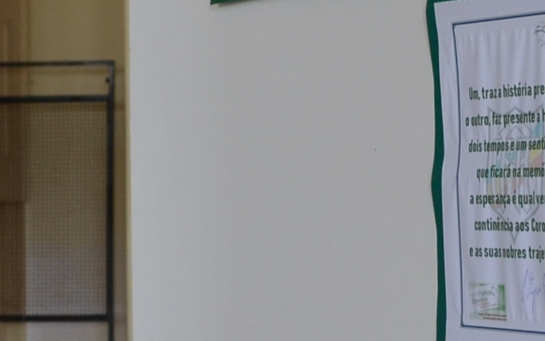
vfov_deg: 9.8
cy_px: 174
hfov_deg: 15.6
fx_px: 1991
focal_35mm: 134
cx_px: 311
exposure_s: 1/50
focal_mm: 18
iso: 400
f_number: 3.5
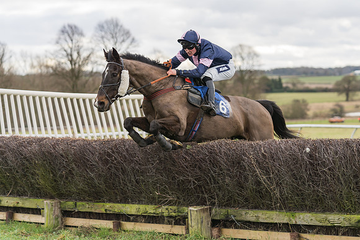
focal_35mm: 113
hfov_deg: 18.1
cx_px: 212
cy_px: 96
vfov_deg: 12.2
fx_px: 1126
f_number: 2.8
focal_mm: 94
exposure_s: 1/1000
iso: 400
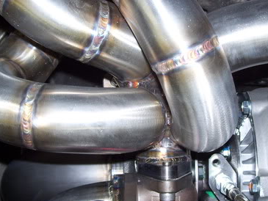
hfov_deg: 24.7
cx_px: 162
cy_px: 109
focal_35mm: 79
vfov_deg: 18.7
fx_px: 612
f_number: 2.7
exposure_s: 1/60
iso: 80
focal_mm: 6
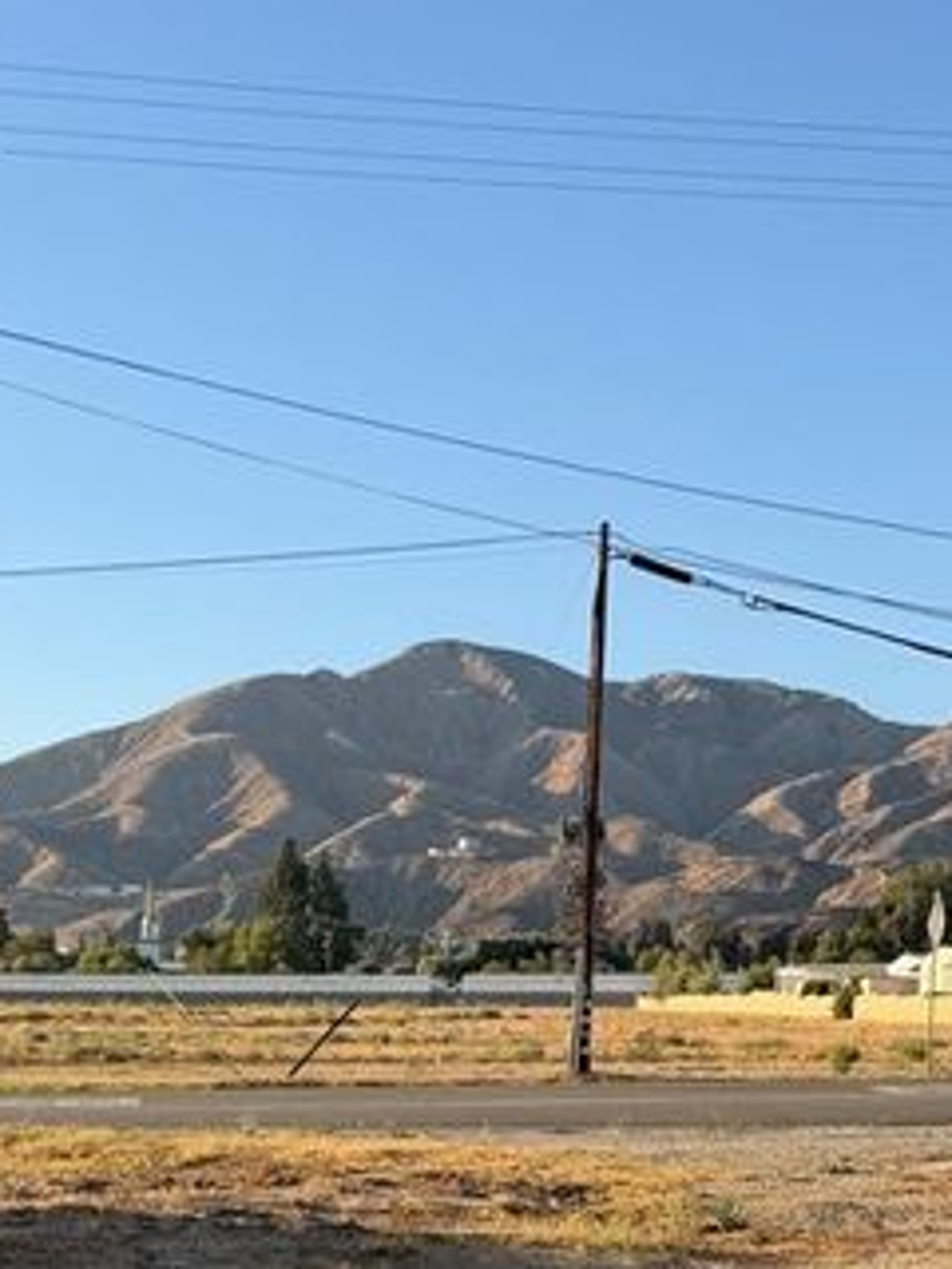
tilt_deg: -2.9
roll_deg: -1.1
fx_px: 2347
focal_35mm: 64
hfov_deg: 22.9
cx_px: 397
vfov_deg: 28.3
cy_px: 1287
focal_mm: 6.76
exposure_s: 1/1727
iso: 80
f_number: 1.78
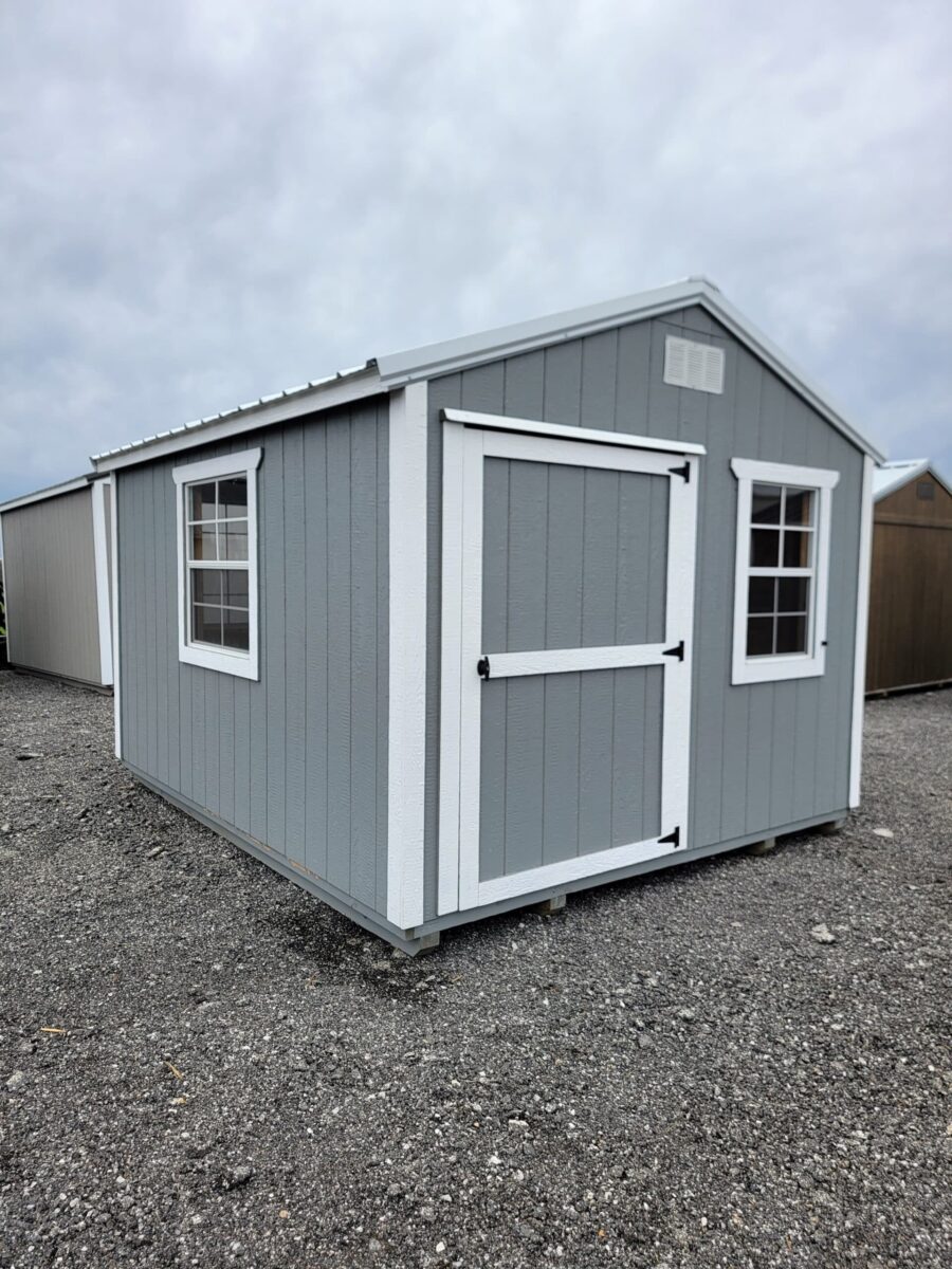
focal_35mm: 24
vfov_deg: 71.6
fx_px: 880
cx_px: 476
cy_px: 634
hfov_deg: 56.8
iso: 16
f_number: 1.8
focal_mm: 6.7
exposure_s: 1/446
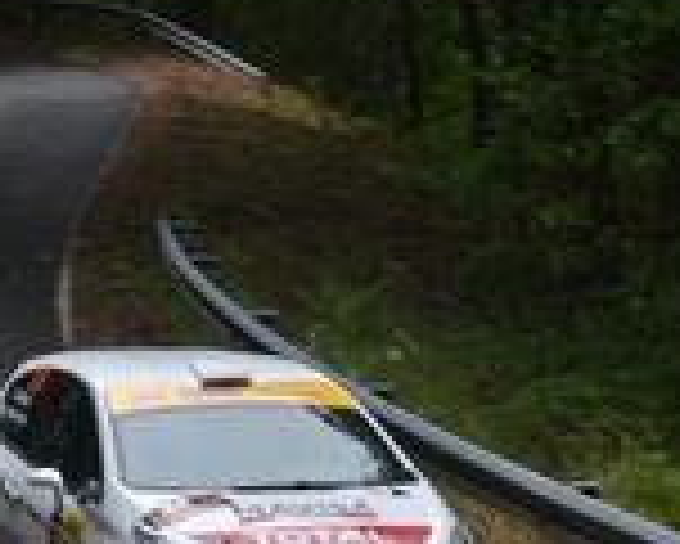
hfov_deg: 8.8
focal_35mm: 218
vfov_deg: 7.1
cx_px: 410
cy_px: 427
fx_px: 4397
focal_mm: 55
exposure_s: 1/125
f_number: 7.1
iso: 400
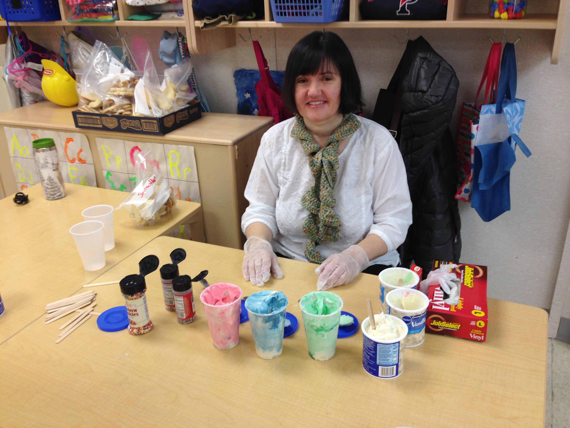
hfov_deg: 55.4
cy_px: 214
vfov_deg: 42.9
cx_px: 285
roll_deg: +1.9
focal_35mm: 33
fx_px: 543
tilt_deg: -26.5
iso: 64
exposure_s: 1/40
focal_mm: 4.12
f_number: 2.4
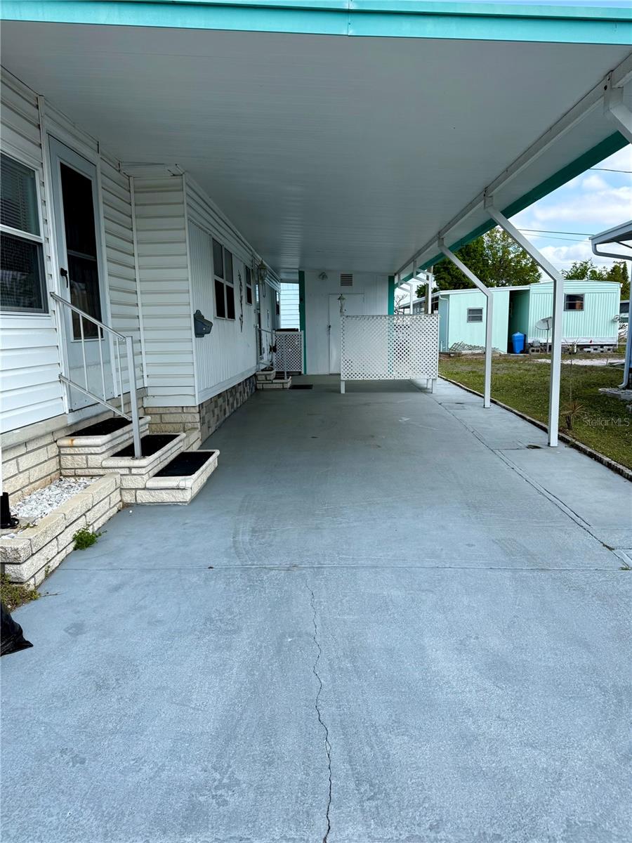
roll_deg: +0.3
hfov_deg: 56.8
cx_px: 316
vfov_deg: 71.6
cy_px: 422
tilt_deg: -8.8
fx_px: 584
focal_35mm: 24
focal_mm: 6.76
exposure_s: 1/3145
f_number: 1.78
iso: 80
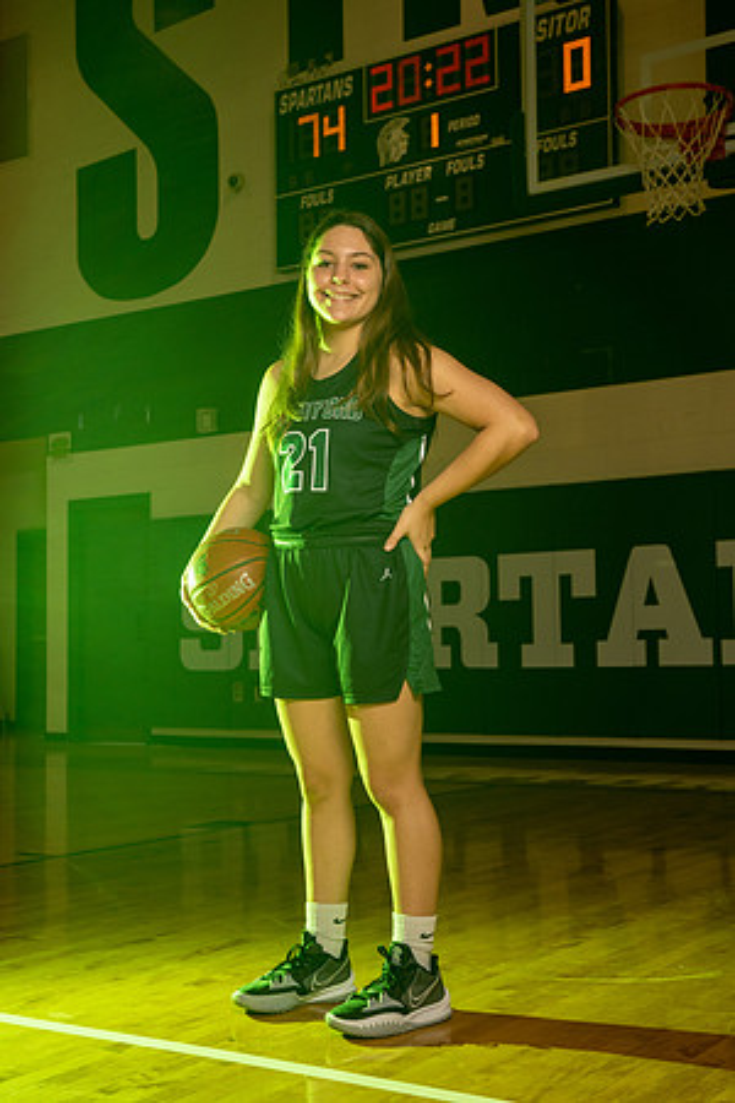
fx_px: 1470
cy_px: 552
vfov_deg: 41.1
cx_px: 368
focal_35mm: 48
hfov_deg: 28.1
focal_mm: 48
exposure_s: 1/250
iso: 800
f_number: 8
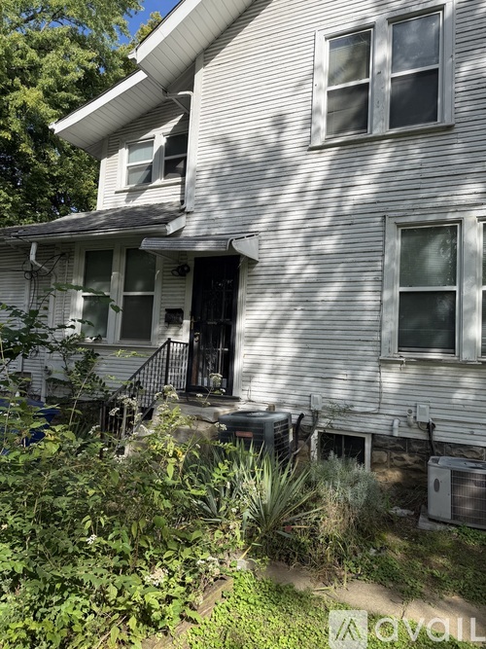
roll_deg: -3.0
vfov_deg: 71.6
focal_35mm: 24
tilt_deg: +4.4
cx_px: 243
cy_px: 324
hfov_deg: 56.8
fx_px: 449
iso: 80
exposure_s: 1/2232
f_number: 1.78
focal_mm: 6.76
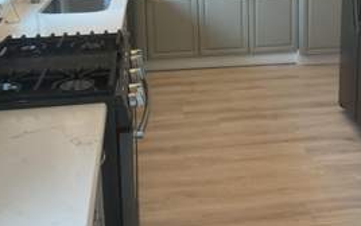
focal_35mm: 55
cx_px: 224
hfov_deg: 36.7
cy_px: -13
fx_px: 542
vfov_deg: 22.5
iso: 100
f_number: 1.8
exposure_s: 1/60
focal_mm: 3
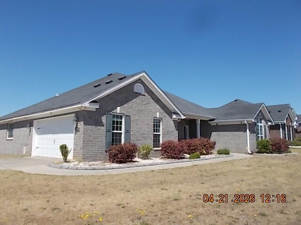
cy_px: 112
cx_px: 150
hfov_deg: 67.3
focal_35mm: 26
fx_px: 226
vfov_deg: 53.1
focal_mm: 4.6
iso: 80
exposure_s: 1/1000
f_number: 3.2
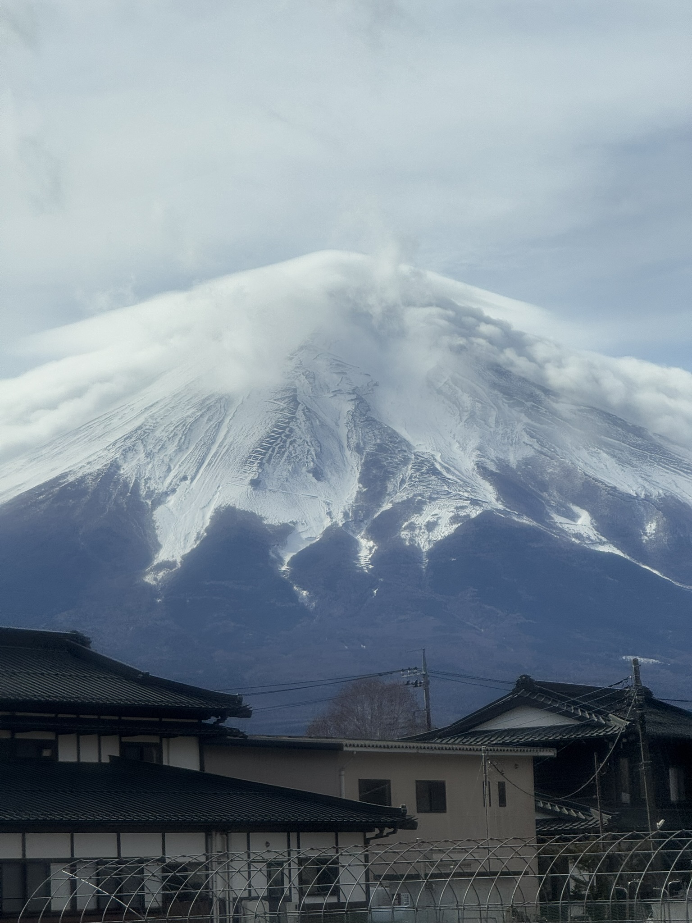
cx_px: 346
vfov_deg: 16.4
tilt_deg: +7.3
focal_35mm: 120
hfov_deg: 12.3
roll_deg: +2.1
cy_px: 462
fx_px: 3199
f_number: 2.8
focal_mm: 15.66
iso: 50
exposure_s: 1/554
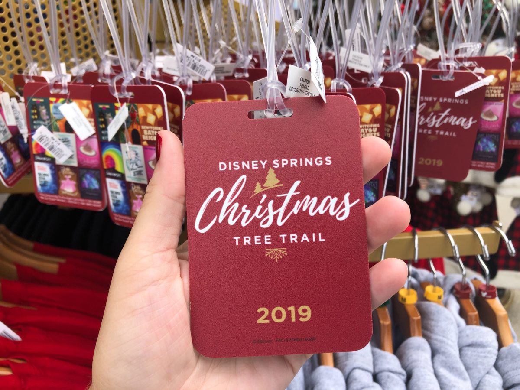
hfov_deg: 63.4
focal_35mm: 28
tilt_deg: -19.0
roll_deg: +0.2
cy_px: 195
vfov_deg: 49.7
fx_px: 421
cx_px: 260
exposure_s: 1/639
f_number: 1.8
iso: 20
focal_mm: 3.99
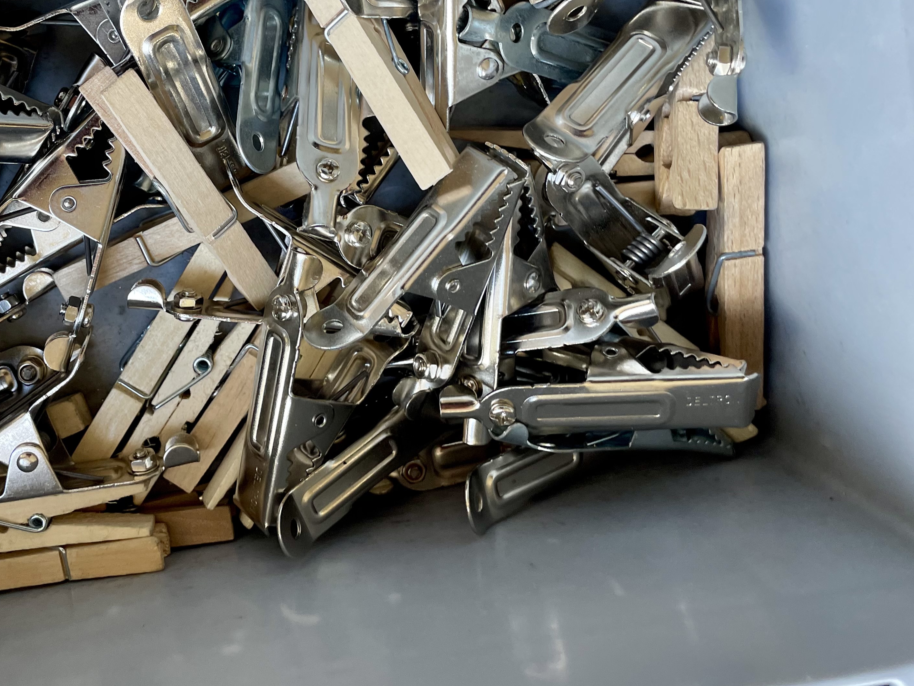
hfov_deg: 49.0
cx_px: 280
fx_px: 977
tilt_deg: -87.4
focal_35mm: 37
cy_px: 235
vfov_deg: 38.3
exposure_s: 1/104
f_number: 1.6
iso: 125
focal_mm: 4.2
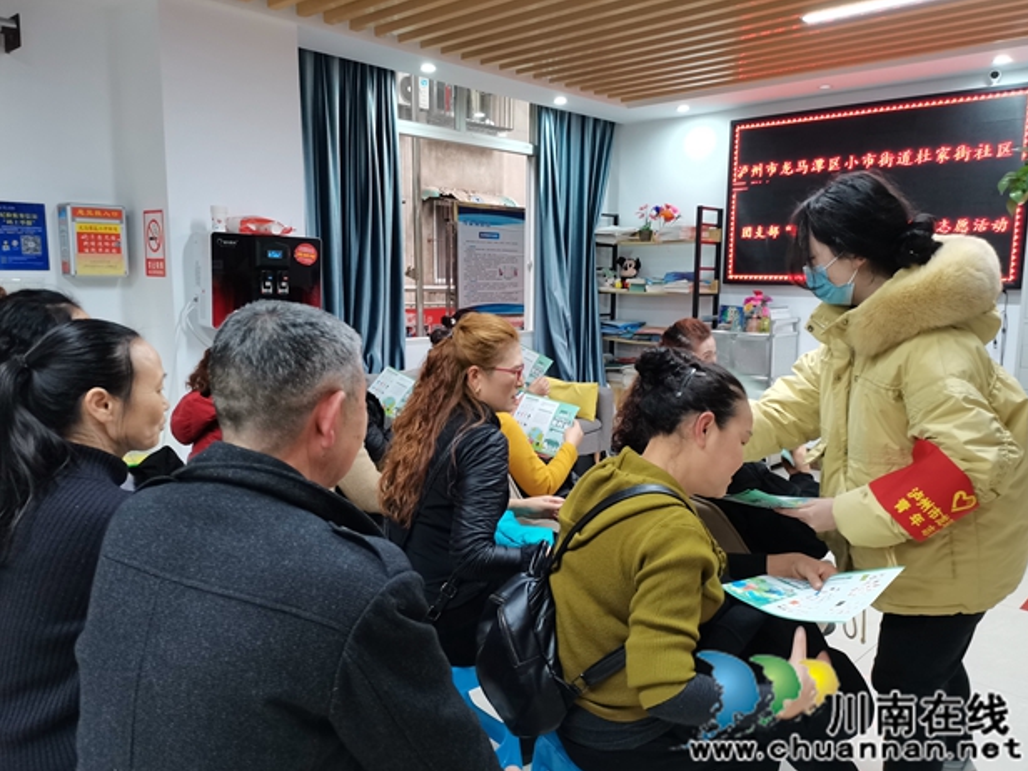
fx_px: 802
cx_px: 532
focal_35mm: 27
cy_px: 397
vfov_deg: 51.3
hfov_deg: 65.3
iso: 320
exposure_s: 1/50
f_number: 1.8
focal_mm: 5.58
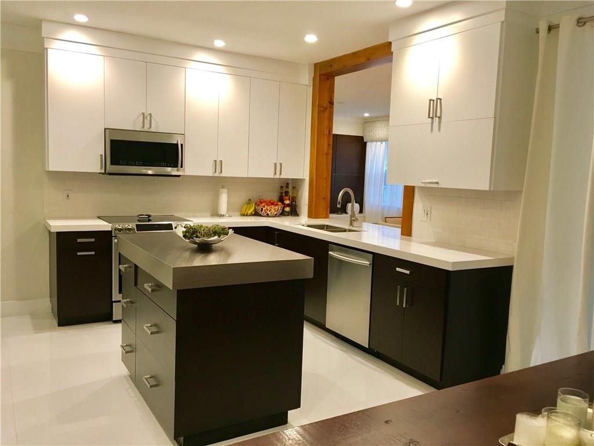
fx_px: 498
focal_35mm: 29
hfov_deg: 61.7
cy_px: 223
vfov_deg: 48.2
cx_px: 297
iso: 100
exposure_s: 1/30
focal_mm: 4.15
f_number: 2.2
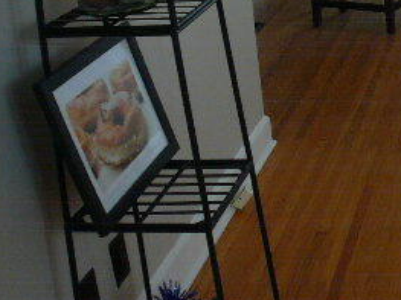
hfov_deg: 24.4
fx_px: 845
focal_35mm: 73
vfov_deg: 19.8
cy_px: 38
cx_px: 473
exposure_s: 1/30
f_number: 2.8
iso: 125
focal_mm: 4.6
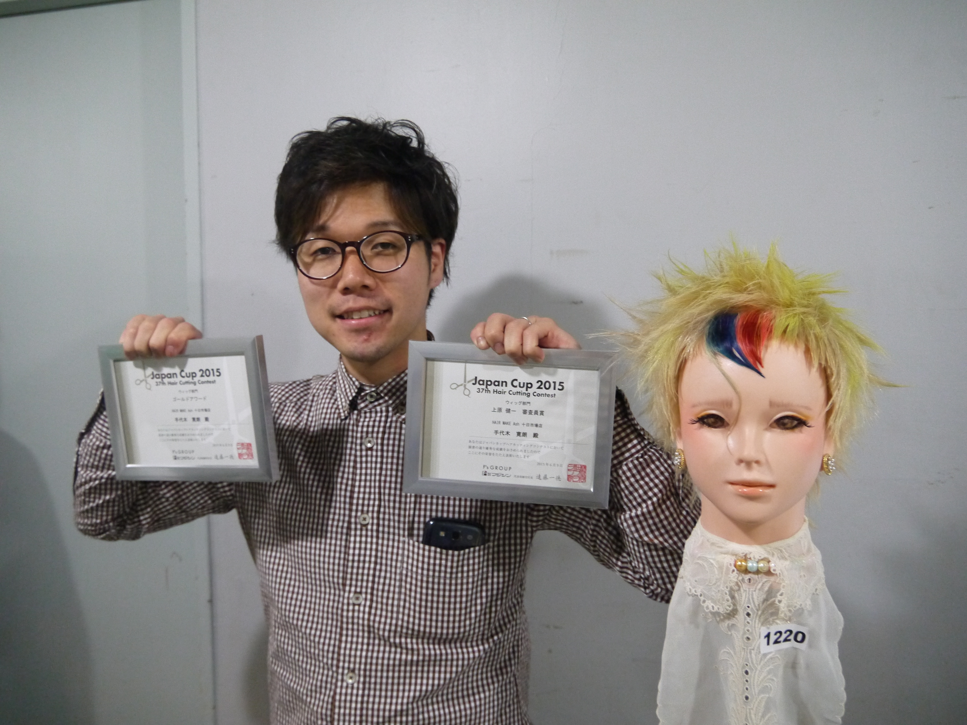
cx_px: 484
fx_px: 782
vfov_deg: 49.7
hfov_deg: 63.4
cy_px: 362
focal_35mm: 28
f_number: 3.5
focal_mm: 14
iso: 1600
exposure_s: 1/40
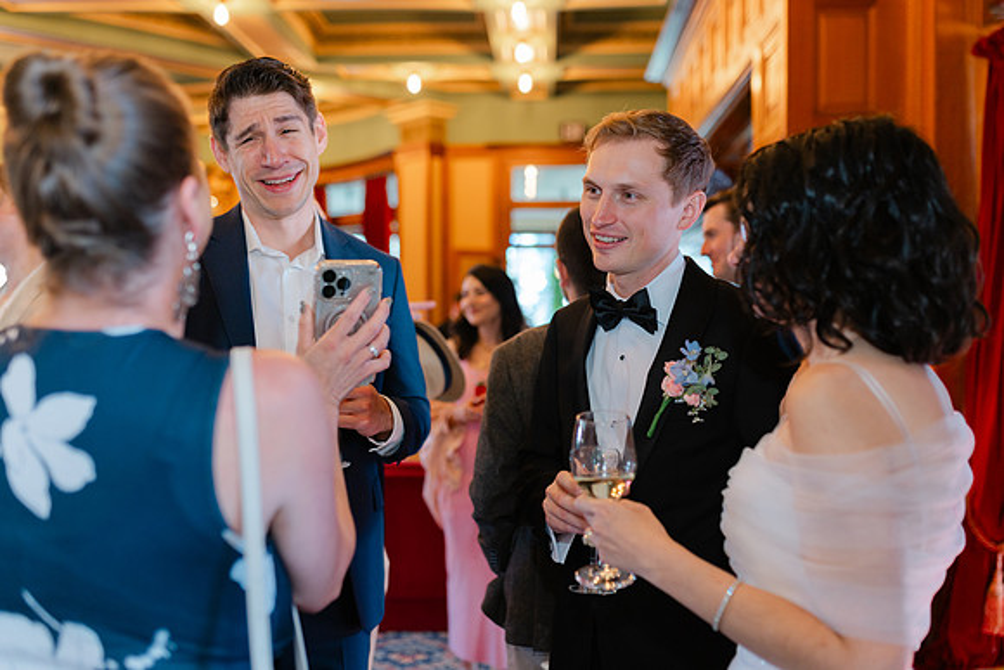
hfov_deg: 53.0
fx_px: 1006
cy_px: 335
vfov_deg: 36.8
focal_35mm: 36
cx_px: 502
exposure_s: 1/80
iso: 250
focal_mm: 35
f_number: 2
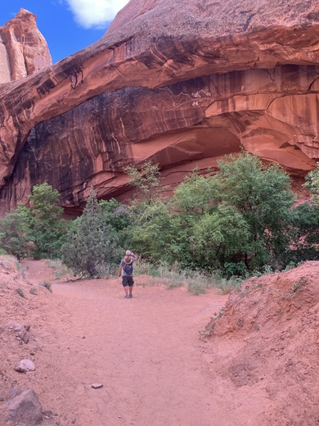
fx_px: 344
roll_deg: -0.4
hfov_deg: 49.7
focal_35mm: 28
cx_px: 160
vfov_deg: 63.4
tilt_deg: +1.1
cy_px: 213
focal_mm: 3.99
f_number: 1.8
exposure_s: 1/225
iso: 25
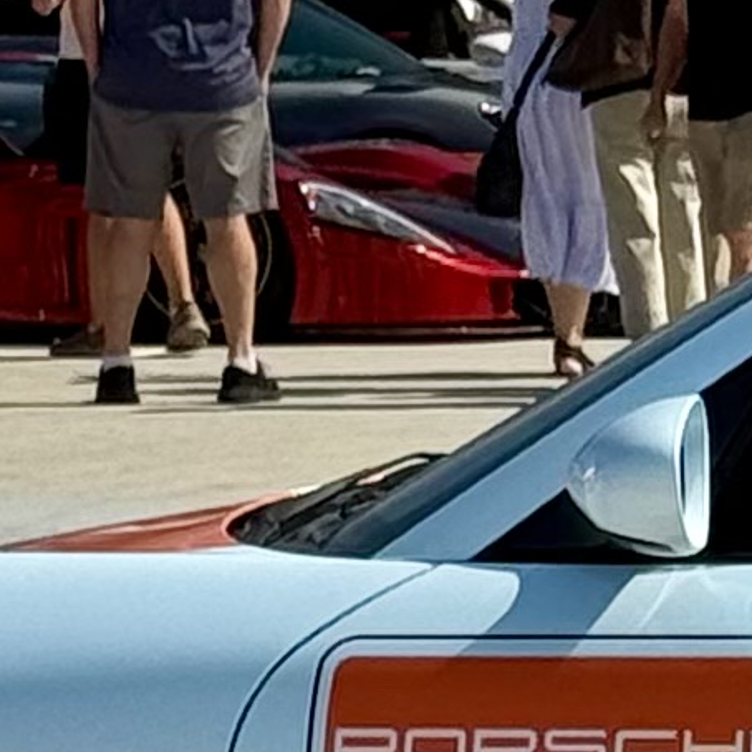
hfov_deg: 4.6
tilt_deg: -3.3
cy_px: 429
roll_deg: +0.7
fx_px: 9266
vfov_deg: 4.6
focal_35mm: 377
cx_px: 1497
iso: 64
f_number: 1.78
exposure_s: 1/2577
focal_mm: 6.76
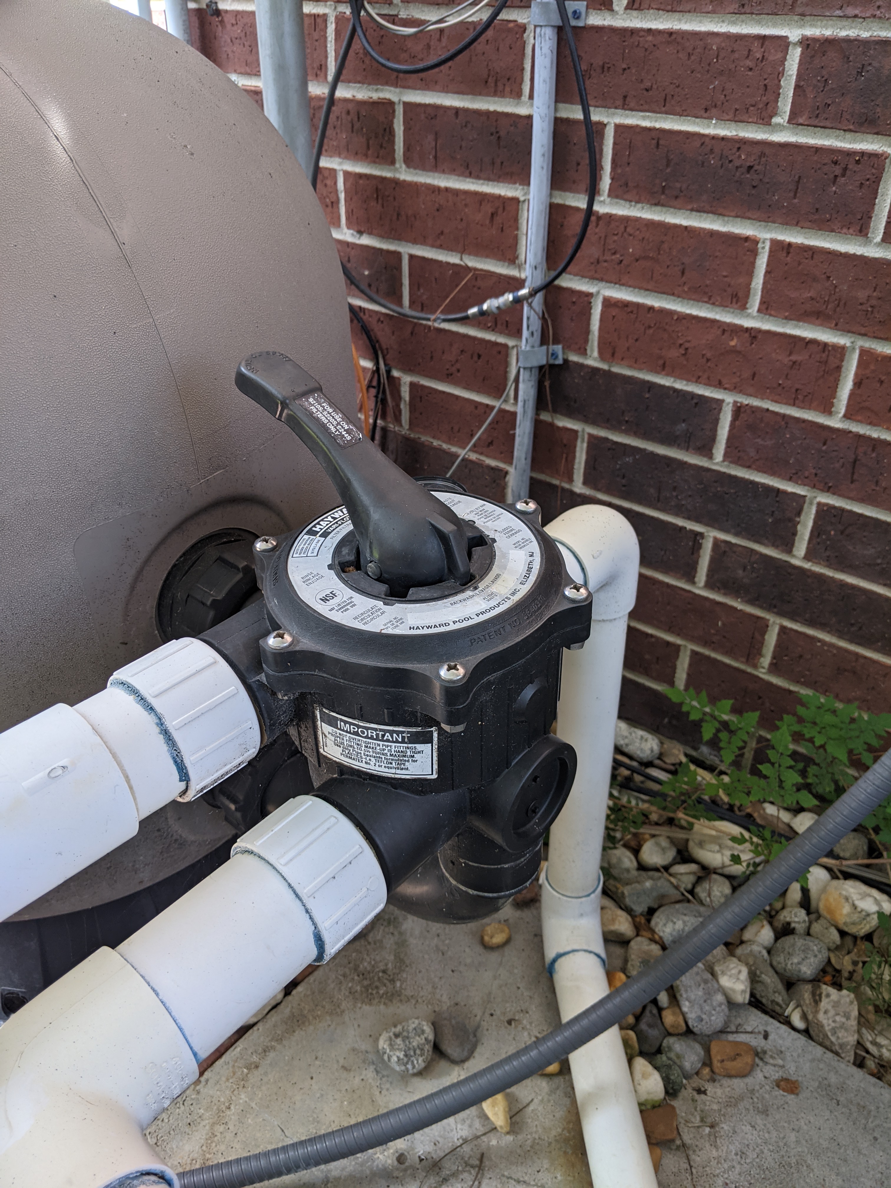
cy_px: 594
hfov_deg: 51.4
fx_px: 927
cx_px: 446
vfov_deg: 65.3
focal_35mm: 27
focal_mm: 4.44
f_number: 1.8
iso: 57
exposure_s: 1/148
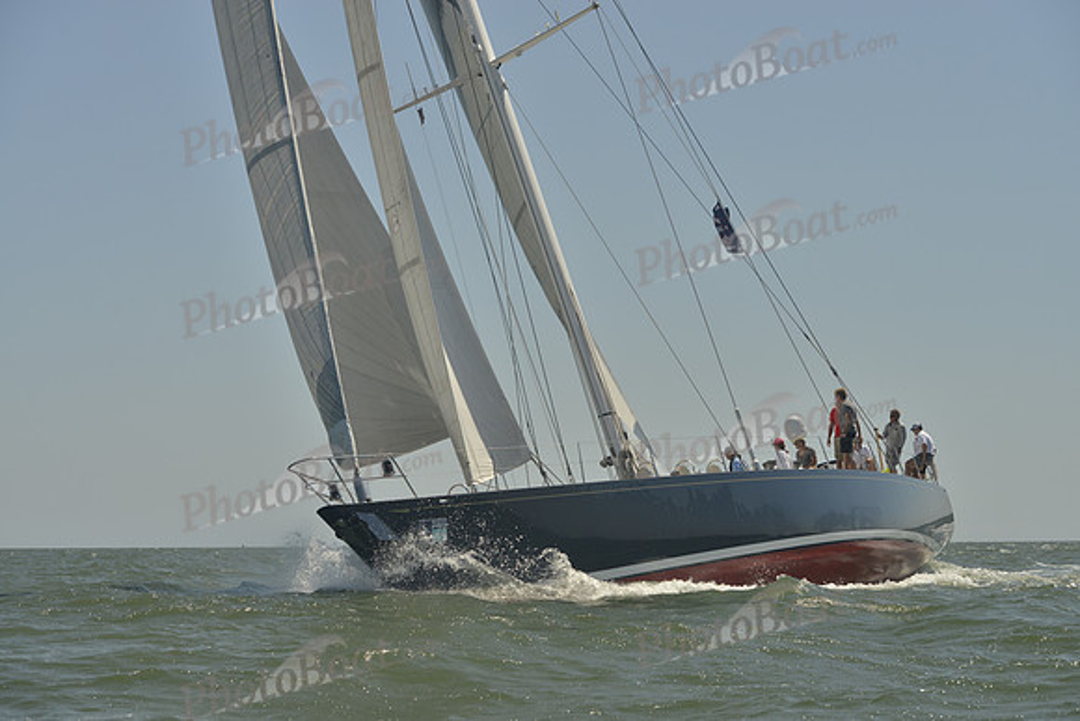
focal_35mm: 70
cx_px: 540
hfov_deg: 28.8
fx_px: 2100
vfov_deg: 19.5
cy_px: 360
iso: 280
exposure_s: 1/1000
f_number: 8
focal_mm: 70
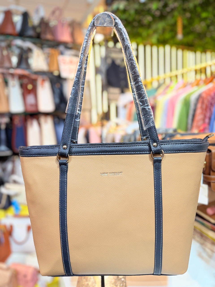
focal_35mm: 24
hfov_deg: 56.8
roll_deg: +1.6
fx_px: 199
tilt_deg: -7.6
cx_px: 108
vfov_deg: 71.6
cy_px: 144
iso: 64
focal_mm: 6.76
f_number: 1.78
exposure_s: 1/100
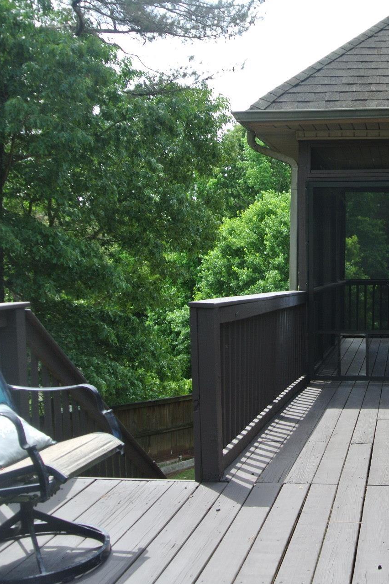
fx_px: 713
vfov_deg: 44.5
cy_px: 292
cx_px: 393
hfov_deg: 28.5
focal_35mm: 44
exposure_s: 1/320
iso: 100
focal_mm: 11
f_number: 4
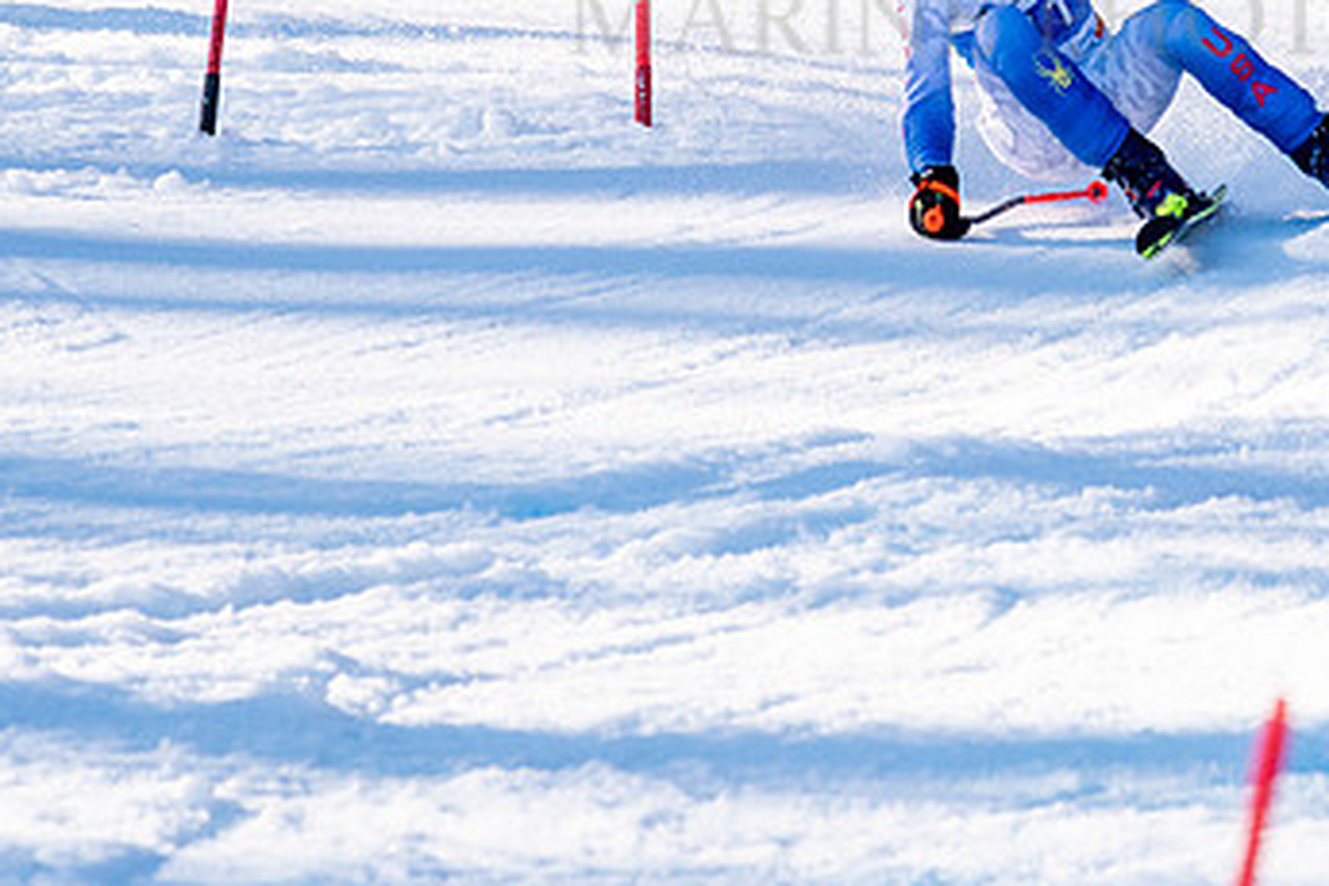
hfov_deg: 1.9
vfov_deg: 1.3
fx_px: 39645
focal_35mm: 1074
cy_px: 44
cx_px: 1045
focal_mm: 560
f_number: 8
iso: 1250
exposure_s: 1/2000
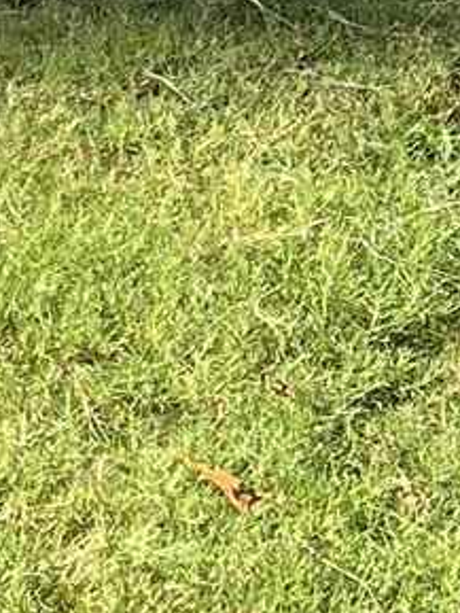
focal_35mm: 207
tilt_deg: -14.4
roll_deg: +1.1
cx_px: -1266
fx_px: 3665
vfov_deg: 9.4
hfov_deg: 6.2
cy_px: -214
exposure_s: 1/1009
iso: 50
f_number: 1.5
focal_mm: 5.7
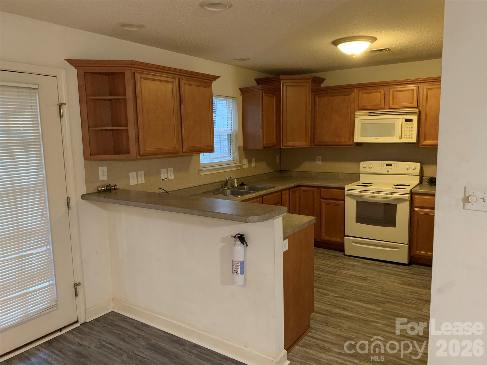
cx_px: 244
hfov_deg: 67.3
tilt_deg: -8.1
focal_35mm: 26
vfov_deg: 53.1
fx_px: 366
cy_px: 182
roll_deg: +1.1
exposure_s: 1/30
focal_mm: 4.25
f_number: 1.8
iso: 500
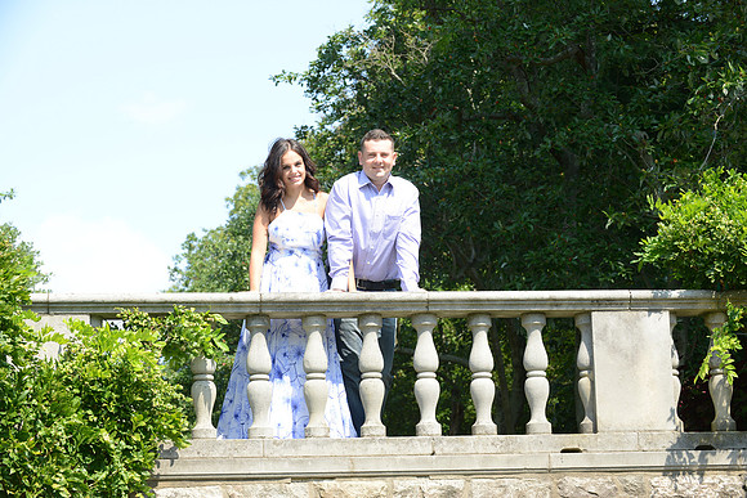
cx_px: 374
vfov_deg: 13.4
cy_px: 249
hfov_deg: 20.0
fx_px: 2117
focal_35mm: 102
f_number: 11
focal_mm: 102
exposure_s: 1/250
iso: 400
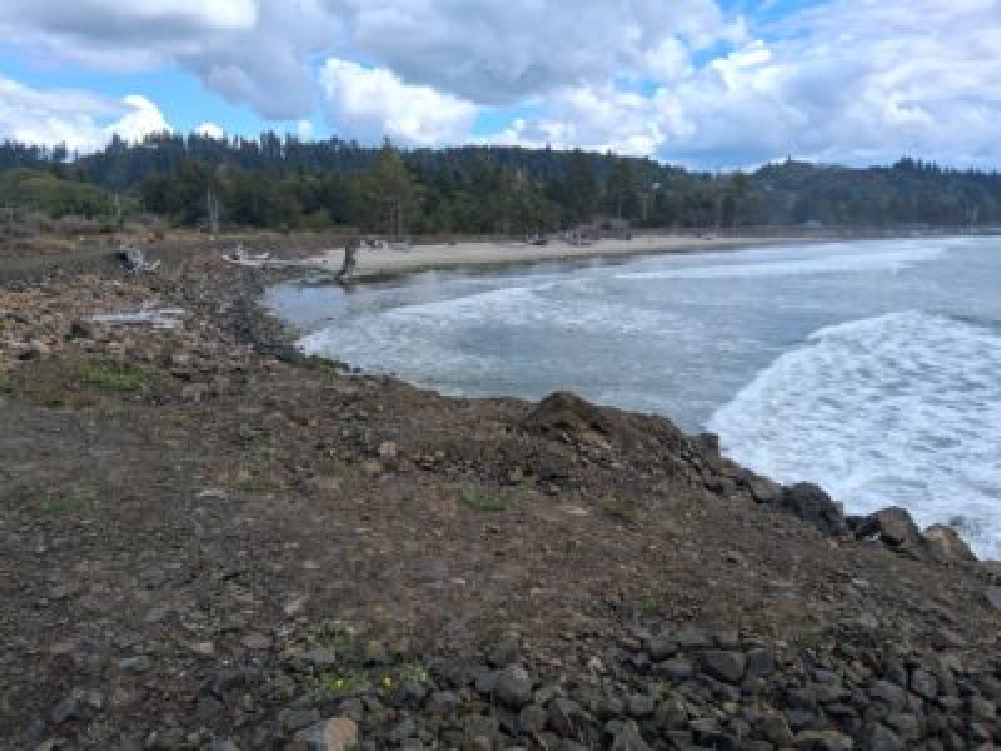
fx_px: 752
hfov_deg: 67.3
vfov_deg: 53.1
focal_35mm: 26
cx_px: 500
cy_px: 376
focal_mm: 3.98
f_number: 1.8
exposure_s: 1/508
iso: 25
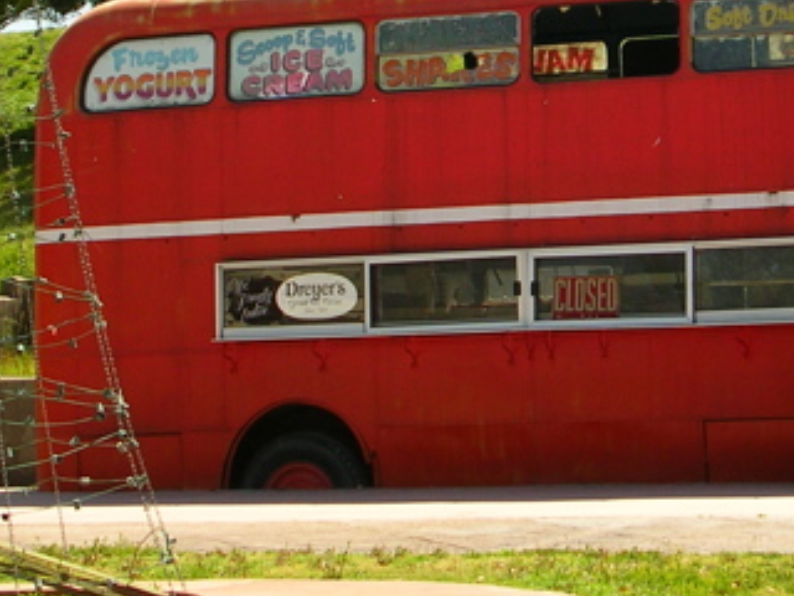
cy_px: 147
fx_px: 2890
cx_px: 576
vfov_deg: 11.7
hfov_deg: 15.6
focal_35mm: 126
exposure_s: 1/454
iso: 50
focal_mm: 9.6
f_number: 3.5
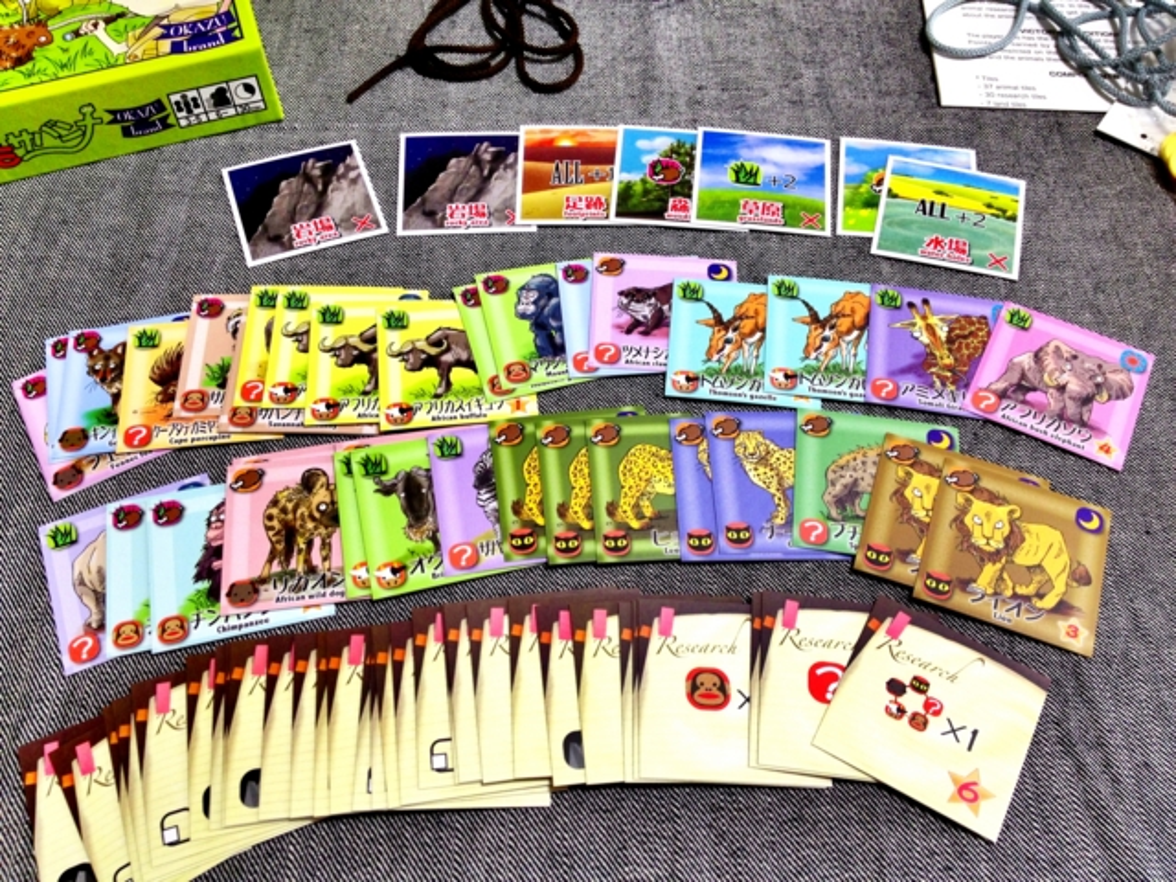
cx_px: 588
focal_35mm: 35
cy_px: 441
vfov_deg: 40.7
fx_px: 1189
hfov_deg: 52.6
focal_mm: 4.28
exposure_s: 1/20
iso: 50
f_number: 2.4
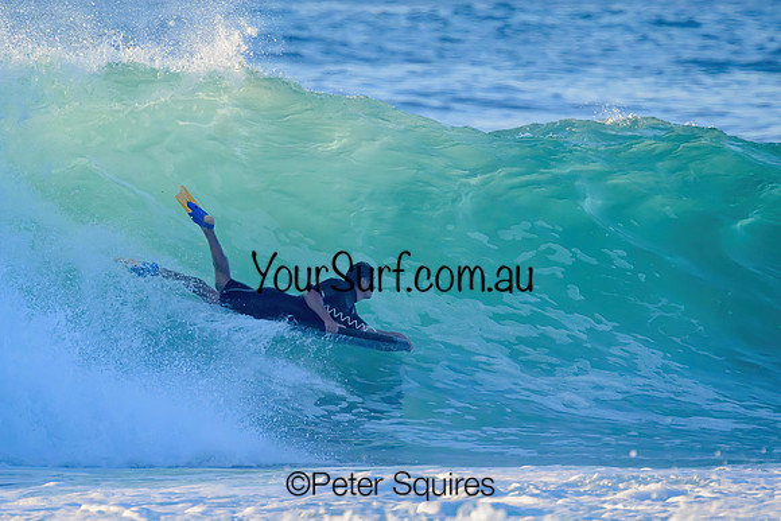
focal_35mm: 963
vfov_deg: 1.4
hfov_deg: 2.1
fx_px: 20896
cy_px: 245
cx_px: 367
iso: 2200
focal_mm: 800
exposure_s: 1/1600
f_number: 11
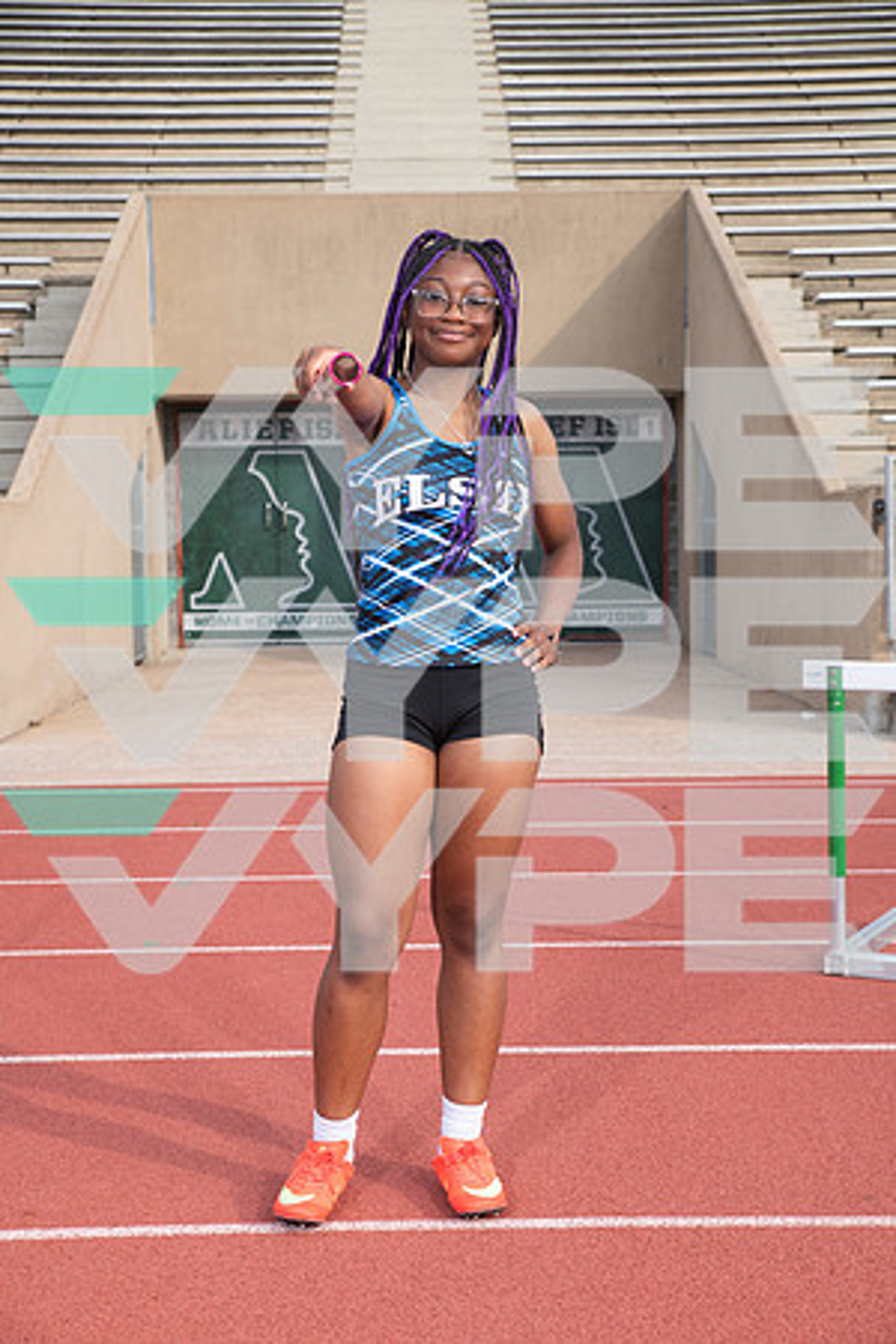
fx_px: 2091
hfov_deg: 24.2
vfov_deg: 35.6
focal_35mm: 56
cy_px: 672
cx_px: 448
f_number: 8
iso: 160
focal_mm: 56
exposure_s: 1/320
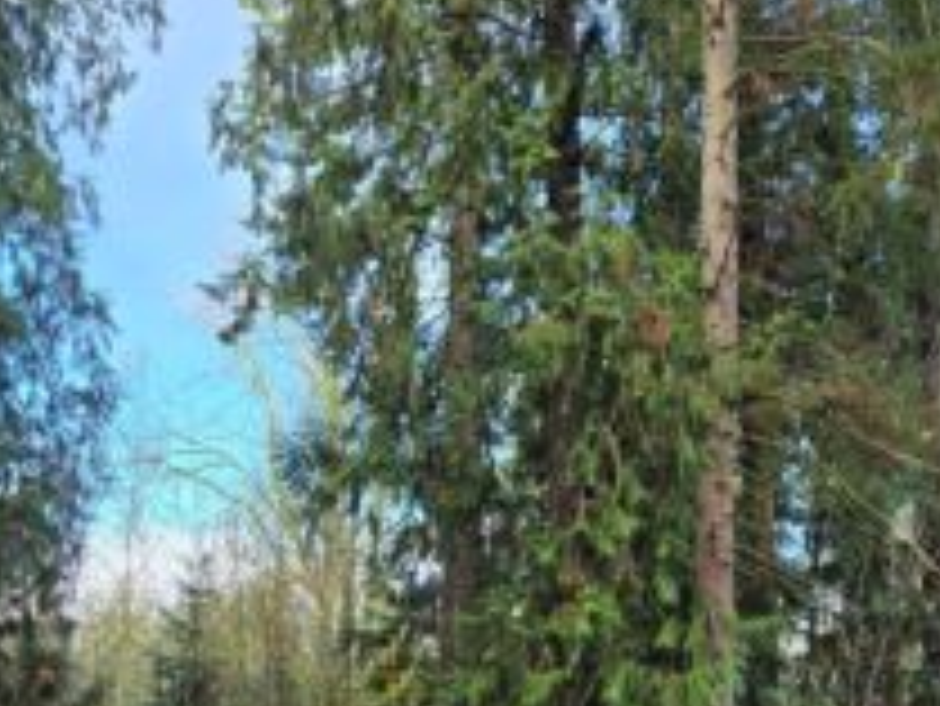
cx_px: 346
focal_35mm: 44
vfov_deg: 32.0
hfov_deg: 42.6
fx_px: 1196
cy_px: 567
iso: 25
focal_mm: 5.4
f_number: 1.8
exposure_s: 1/393
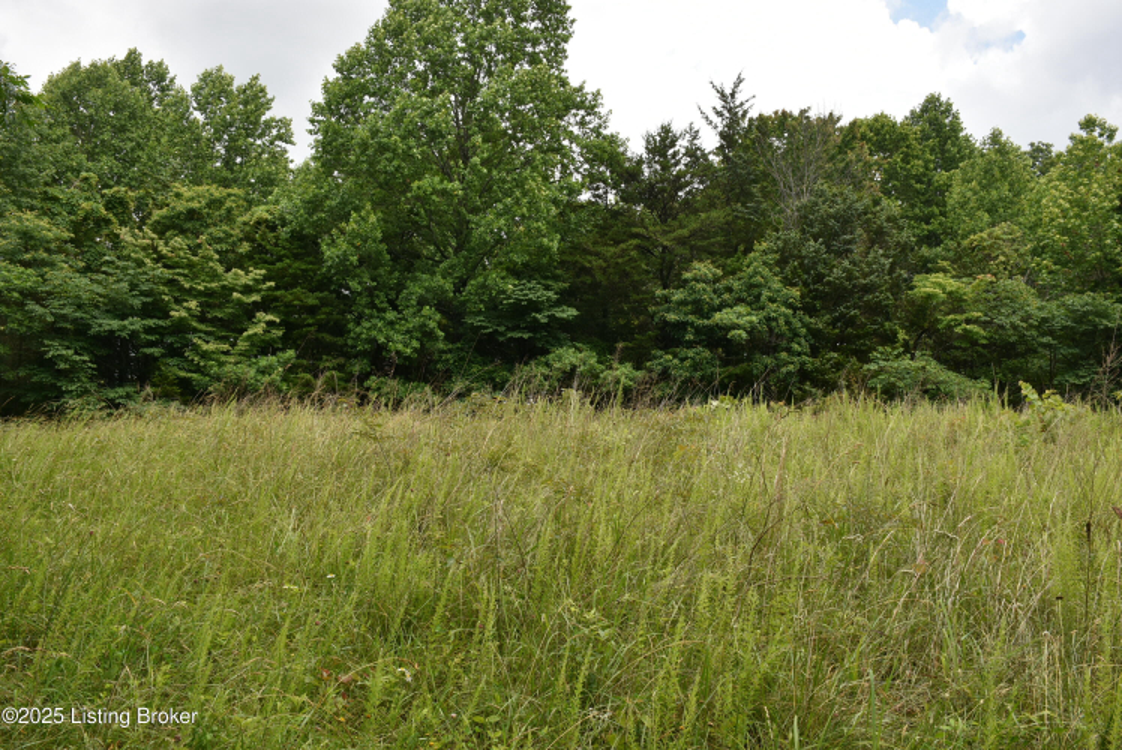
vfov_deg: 43.7
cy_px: 375
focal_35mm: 30
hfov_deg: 61.9
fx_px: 936
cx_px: 561
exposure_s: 1/250
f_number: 8
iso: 250
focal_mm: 20
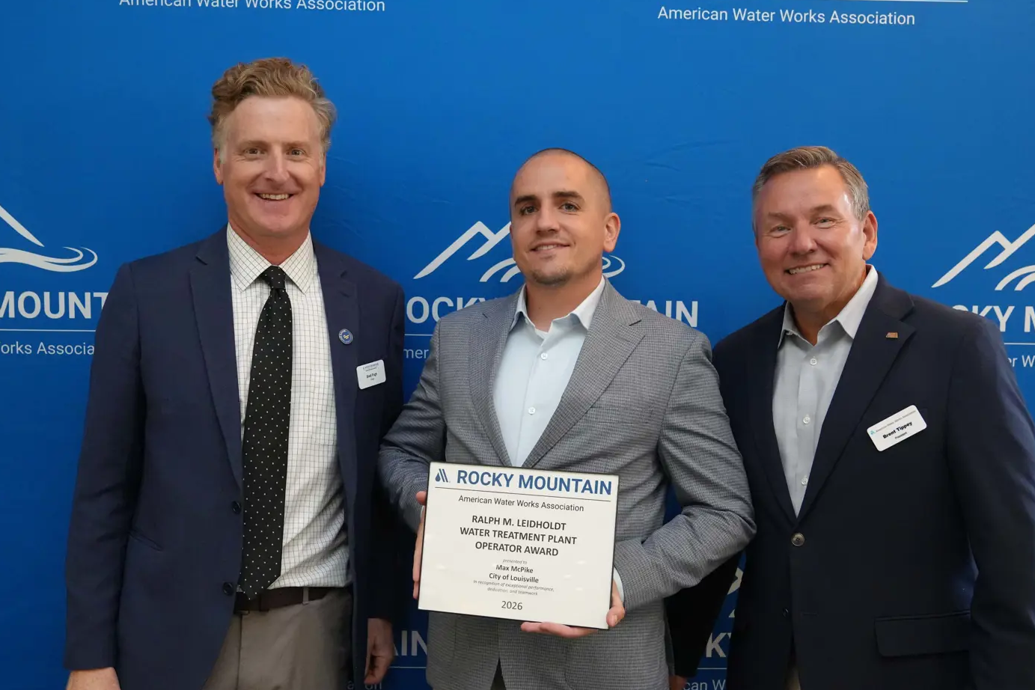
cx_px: 486
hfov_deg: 50.7
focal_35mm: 38
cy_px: 391
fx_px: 1092
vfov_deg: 35.0
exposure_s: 1/160
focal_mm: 30
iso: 6400
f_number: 4
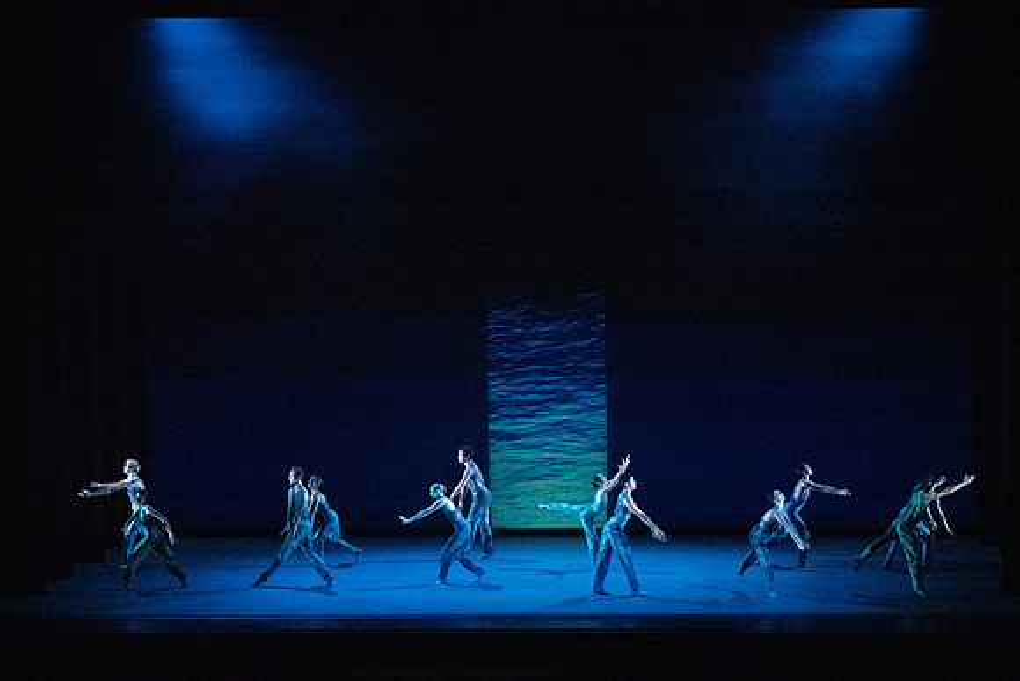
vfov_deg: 13.7
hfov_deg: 20.4
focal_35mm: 100
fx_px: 2834
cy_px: 340
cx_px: 510
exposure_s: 1/400
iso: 25600
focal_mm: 100
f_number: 5.6
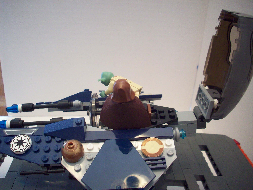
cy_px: 95
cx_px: 126
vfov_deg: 38.7
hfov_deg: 50.1
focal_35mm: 37
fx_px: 270
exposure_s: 1/18.7
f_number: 2.8
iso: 160
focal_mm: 6.2
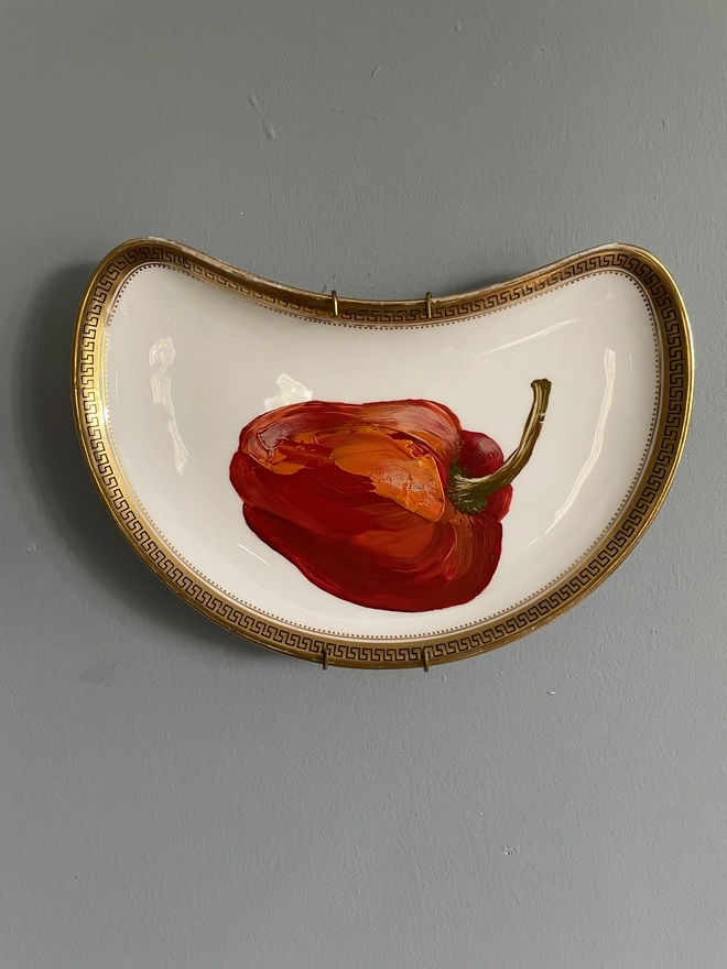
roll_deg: +0.3
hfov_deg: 53.1
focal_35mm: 26
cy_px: 484
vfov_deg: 67.3
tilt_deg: -8.2
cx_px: 364
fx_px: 728
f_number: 1.6
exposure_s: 1/60
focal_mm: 4.2
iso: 200
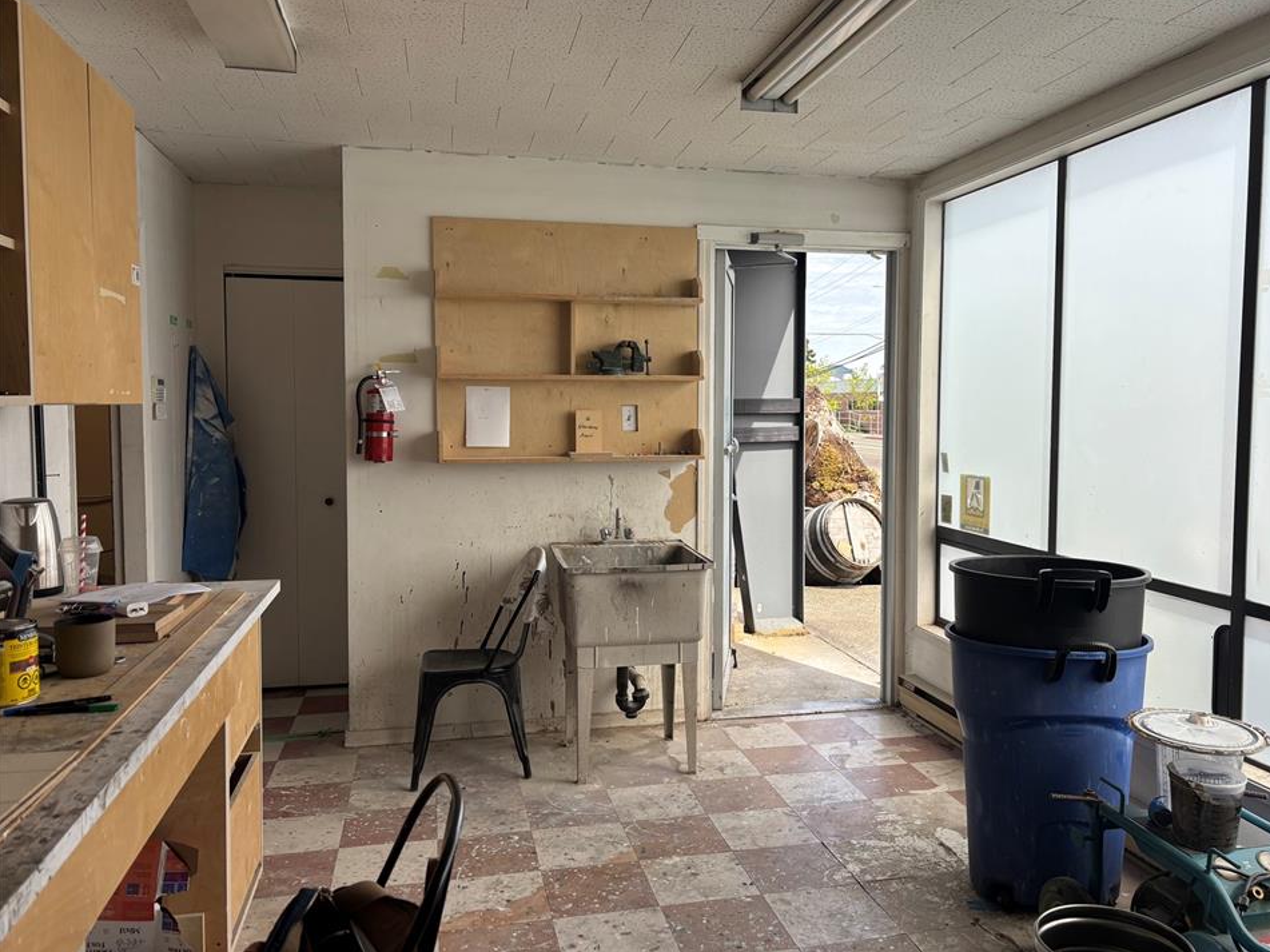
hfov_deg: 63.4
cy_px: 463
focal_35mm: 28
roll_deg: -0.2
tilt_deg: -3.1
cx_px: 681
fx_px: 1027
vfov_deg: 49.7
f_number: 1.6
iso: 50
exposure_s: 1/865
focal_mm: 5.96
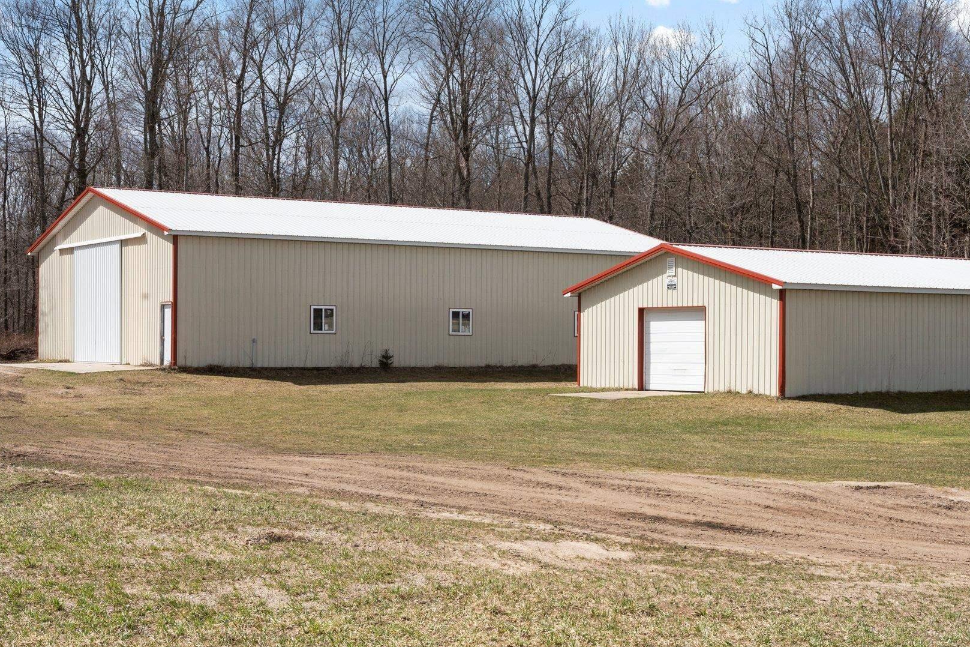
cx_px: 494
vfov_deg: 23.8
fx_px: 1536
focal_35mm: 57
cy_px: 285
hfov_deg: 35.1
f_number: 14
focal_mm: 45
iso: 320
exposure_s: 1/320
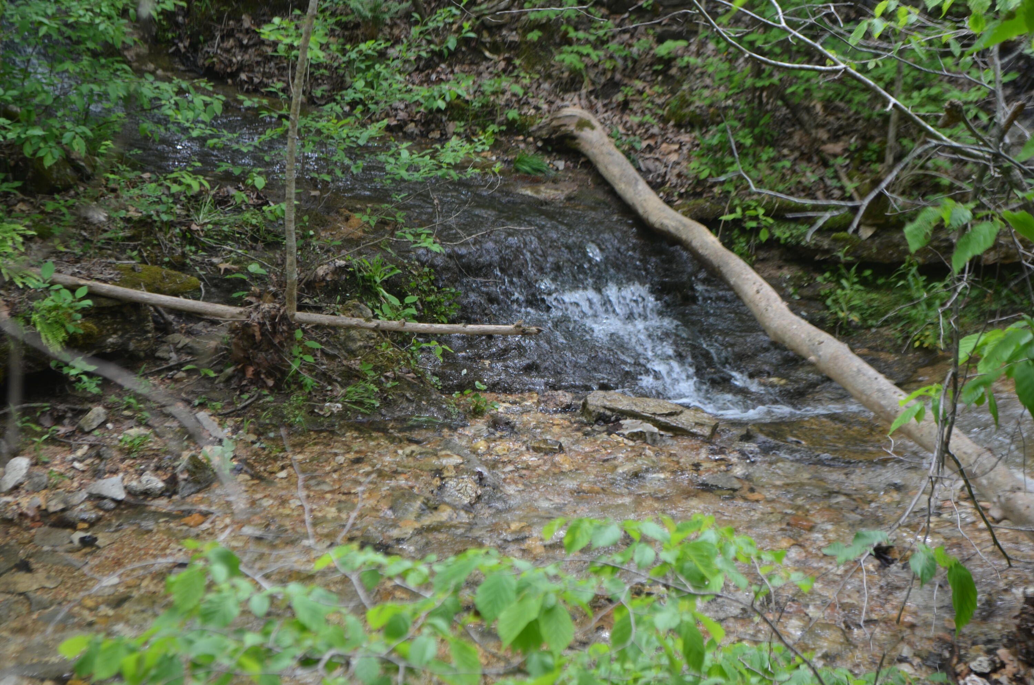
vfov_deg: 20.1
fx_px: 1935
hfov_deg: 29.9
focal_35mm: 68
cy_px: 342
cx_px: 517
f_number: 5.6
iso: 200
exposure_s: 1/125
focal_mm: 45
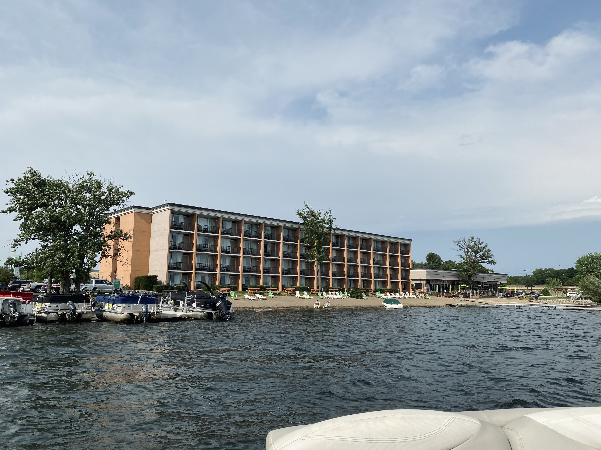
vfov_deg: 53.1
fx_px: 451
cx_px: 300
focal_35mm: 26
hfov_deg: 67.3
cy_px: 225
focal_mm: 4.25
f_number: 1.8
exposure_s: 1/4608
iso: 32
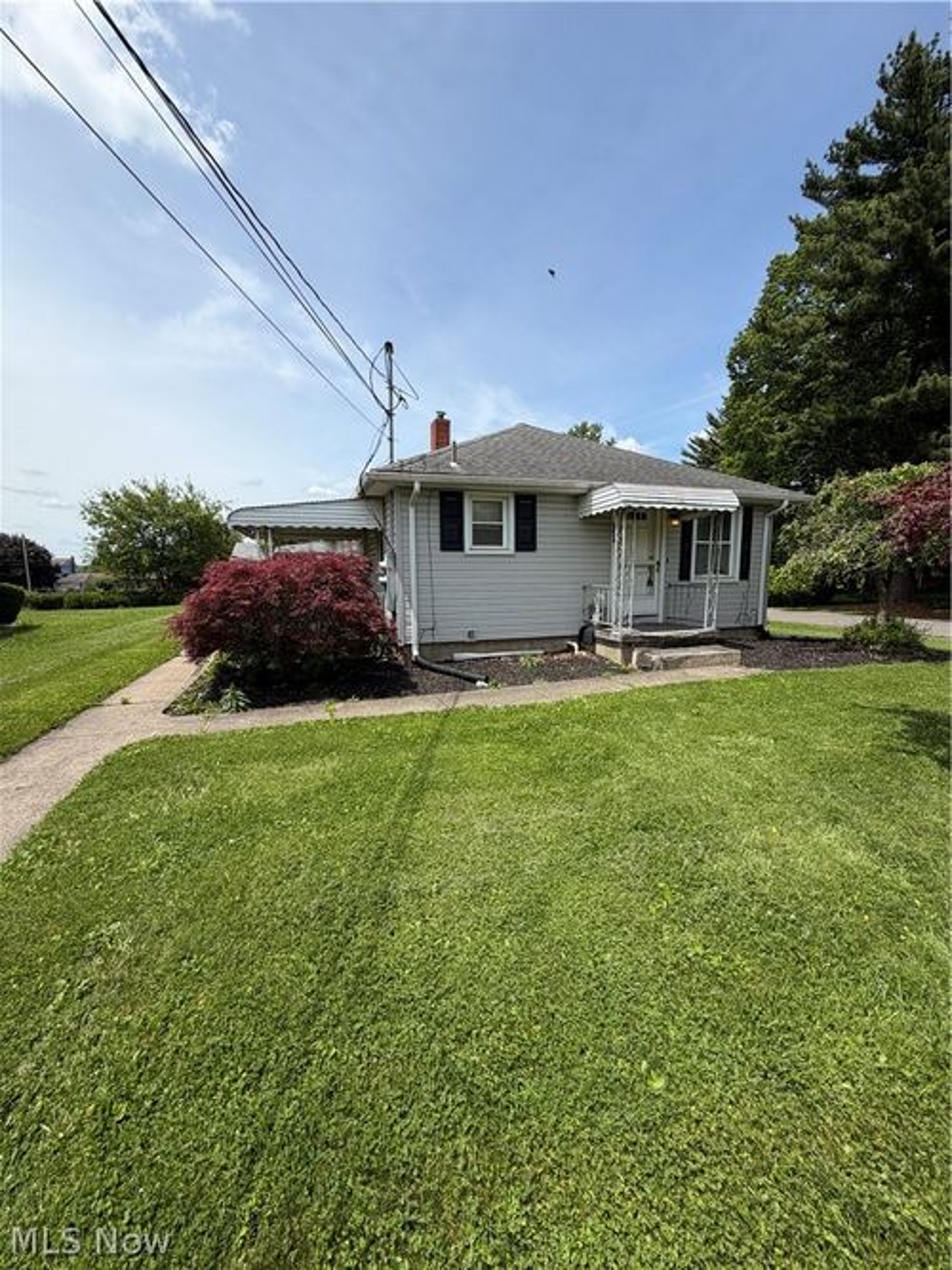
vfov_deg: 102.1
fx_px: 514
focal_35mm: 14
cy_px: 635
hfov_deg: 85.7
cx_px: 476
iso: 20
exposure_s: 1/770
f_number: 2.2
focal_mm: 2.22
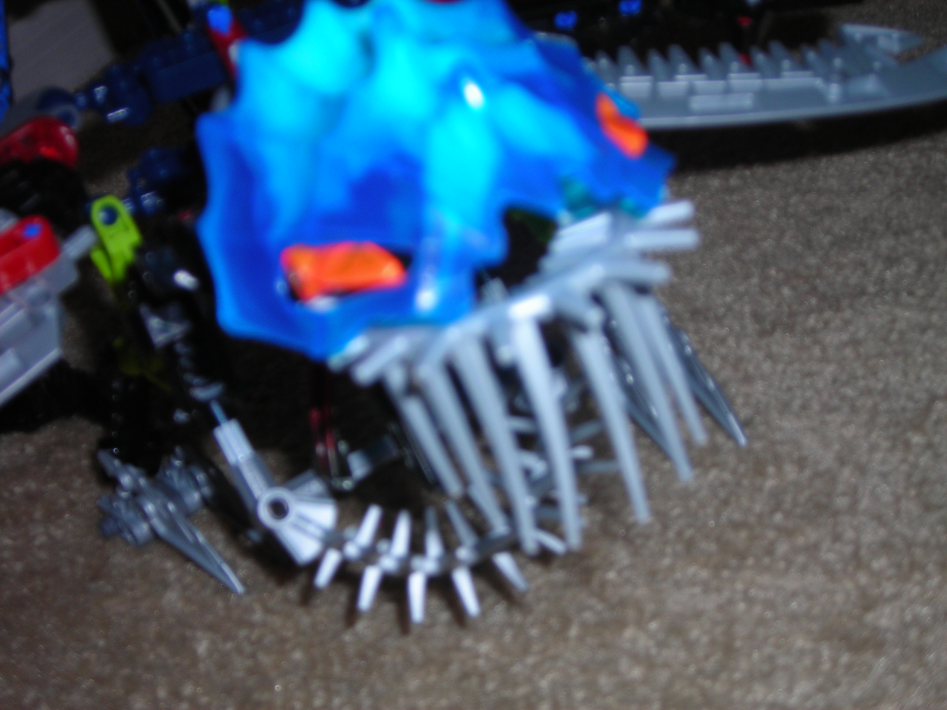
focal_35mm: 55
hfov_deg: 34.9
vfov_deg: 26.6
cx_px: 474
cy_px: 355
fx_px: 1505
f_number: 3.6
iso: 50
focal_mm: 9.1
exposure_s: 1/60.1
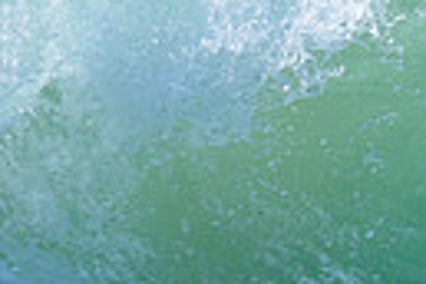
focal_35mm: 4656
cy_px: 0
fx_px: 55092
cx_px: 1022
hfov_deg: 0.4
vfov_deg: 0.3
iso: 360
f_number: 6.3
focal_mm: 800
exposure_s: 1/2000
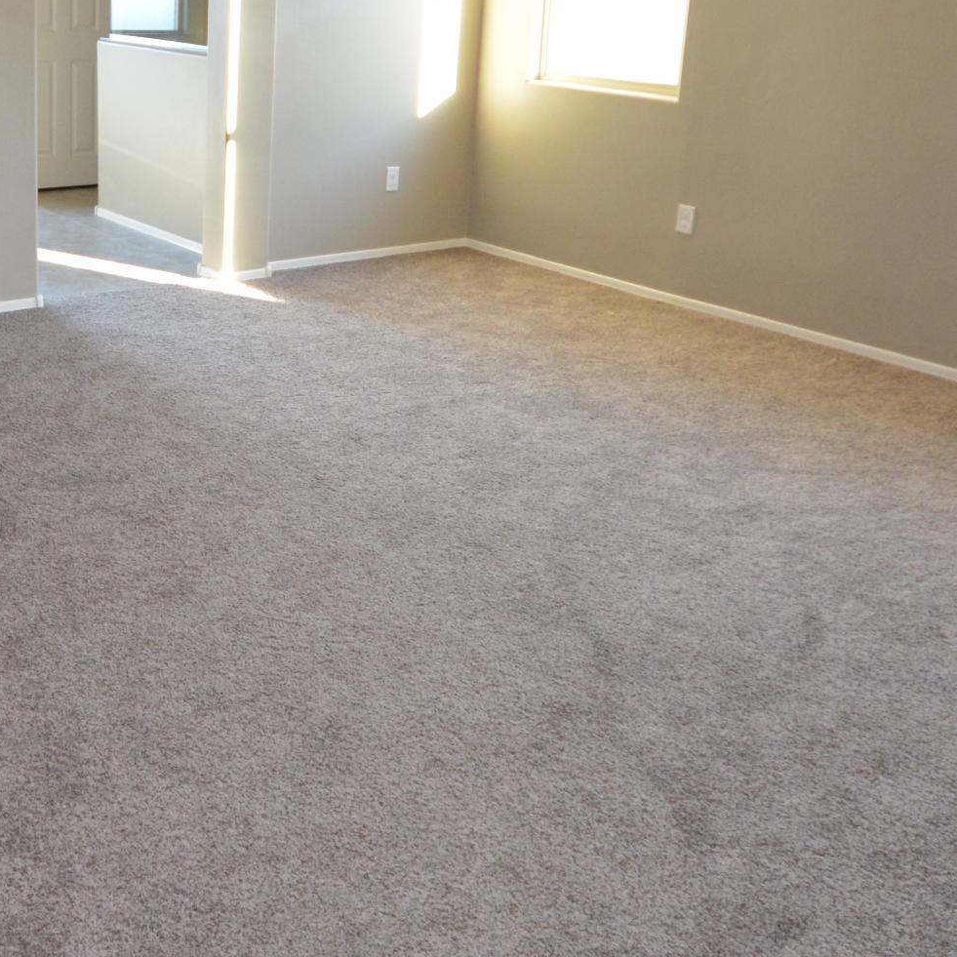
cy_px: 255
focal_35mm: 39
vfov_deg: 41.7
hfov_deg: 41.2
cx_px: 202
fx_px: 1220
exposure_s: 1/60
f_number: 4
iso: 1400
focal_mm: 10
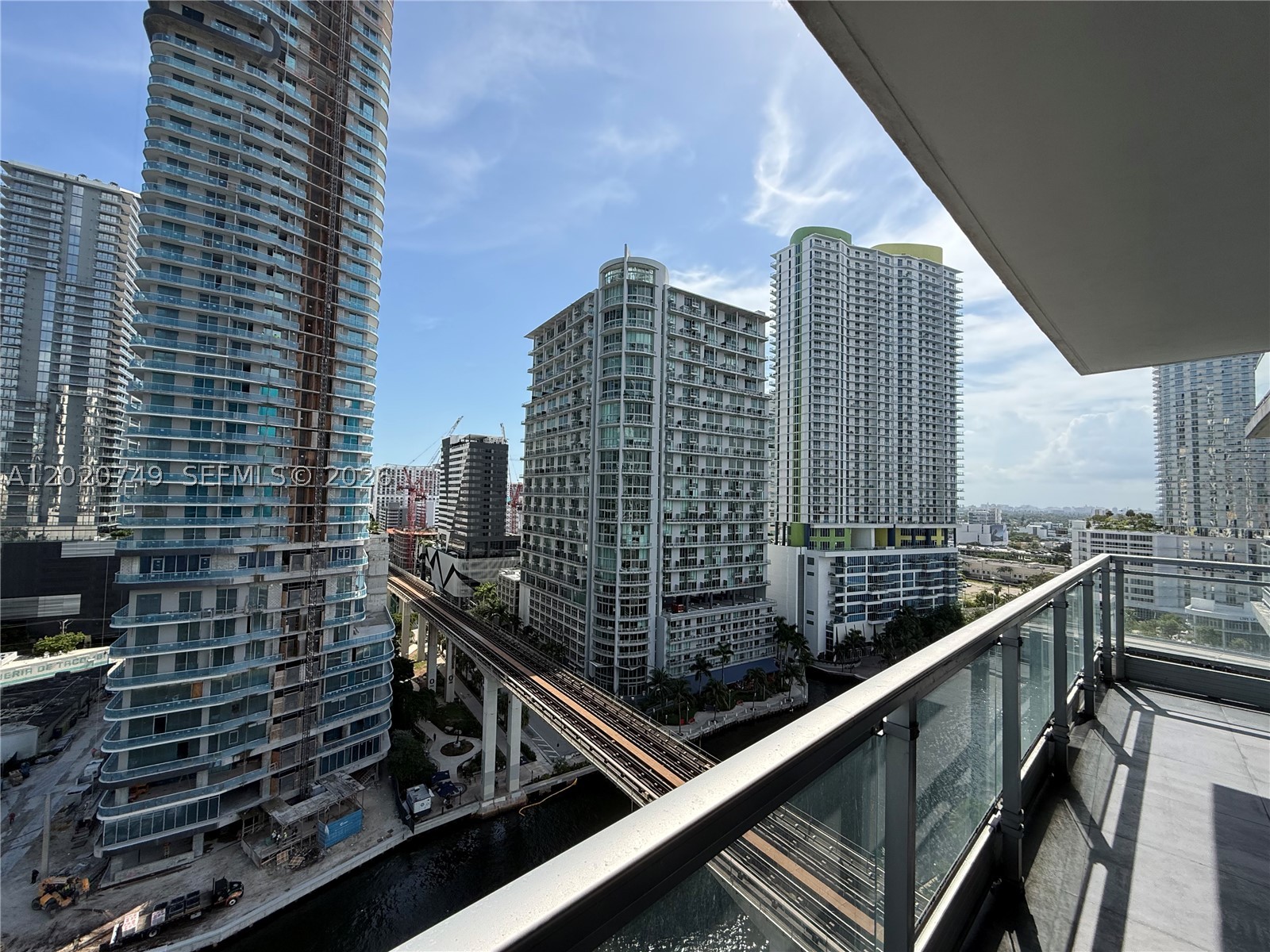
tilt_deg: +3.1
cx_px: 635
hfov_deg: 102.1
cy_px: 476
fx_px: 514
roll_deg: -1.1
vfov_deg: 85.7
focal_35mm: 14
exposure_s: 1/2237
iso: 64
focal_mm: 2.22
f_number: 2.2
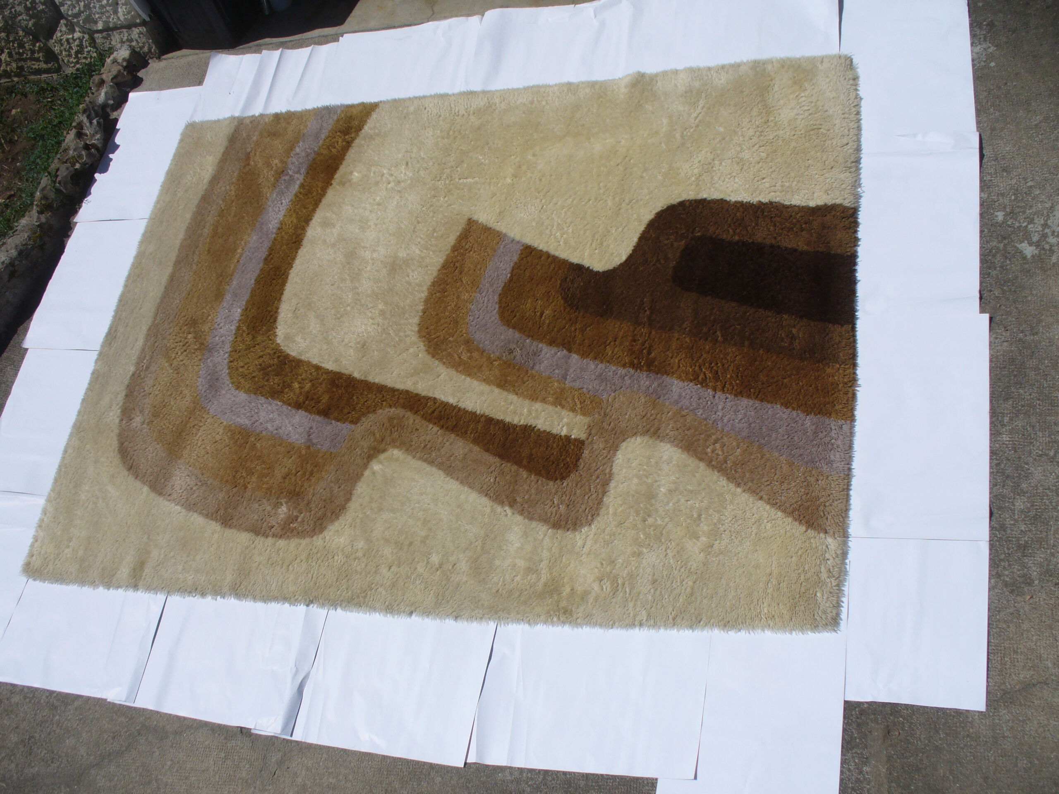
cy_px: 397
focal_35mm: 37
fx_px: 1132
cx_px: 530
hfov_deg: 50.1
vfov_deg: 38.7
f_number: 5.6
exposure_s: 1/800
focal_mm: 6.1
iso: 80
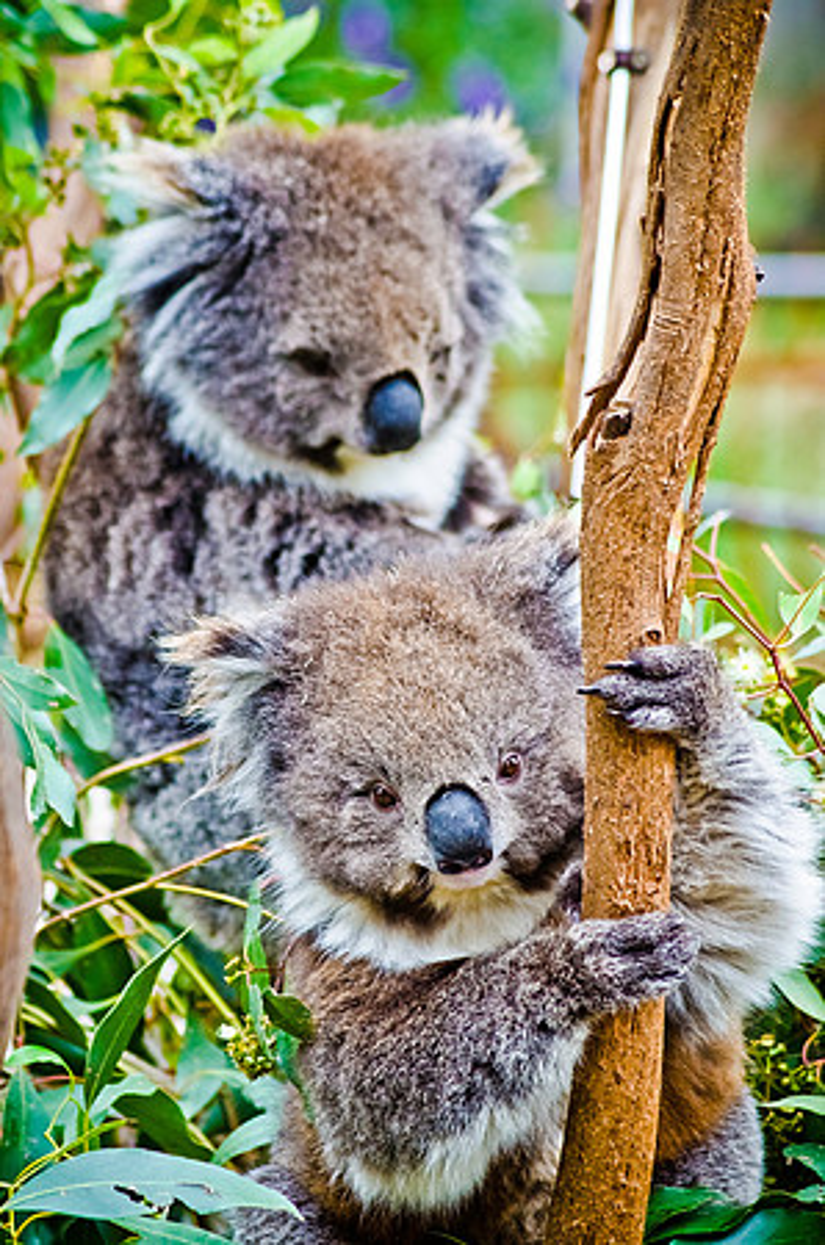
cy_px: 622
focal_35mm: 202
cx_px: 412
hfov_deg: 6.8
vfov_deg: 10.2
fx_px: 6993
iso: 1000
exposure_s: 1/500
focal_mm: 135
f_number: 6.3
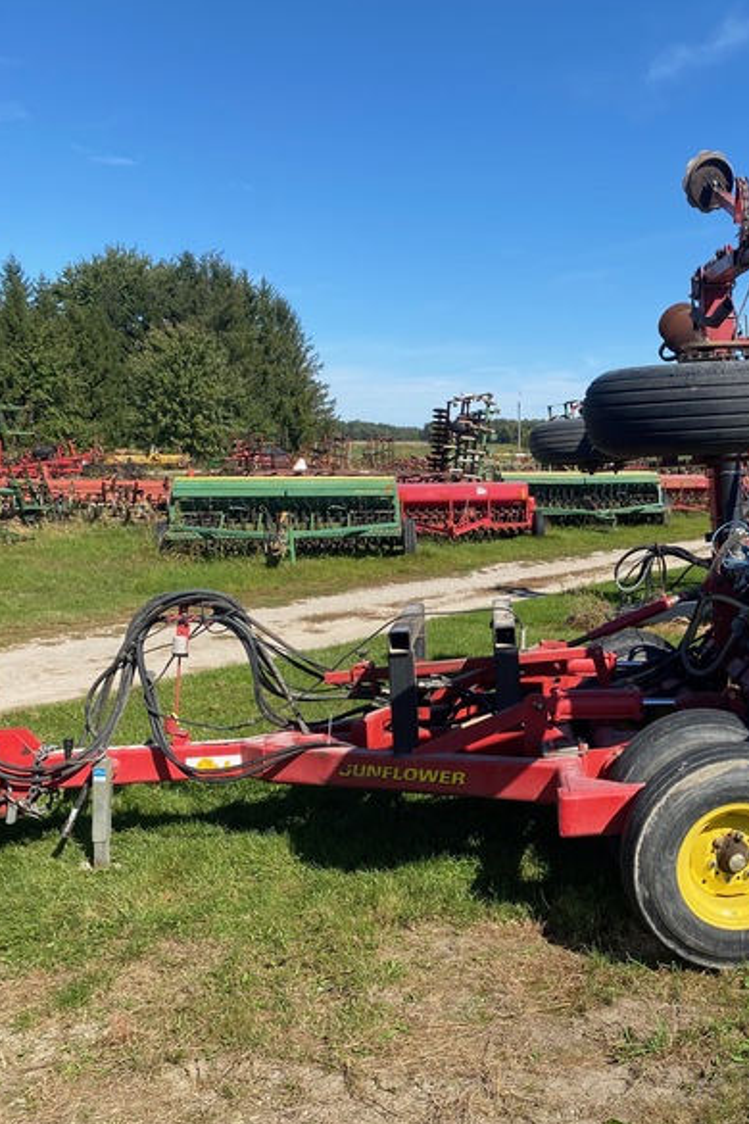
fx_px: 1155
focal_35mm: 37
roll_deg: -1.1
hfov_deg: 33.8
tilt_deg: -4.9
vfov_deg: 51.9
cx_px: 686
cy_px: 569
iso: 32
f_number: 1.8
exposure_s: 1/2358
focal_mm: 4.25
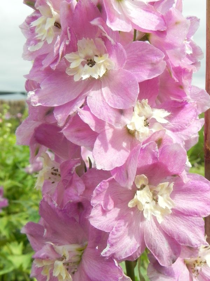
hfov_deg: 28.0
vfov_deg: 36.8
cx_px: 105
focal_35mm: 52
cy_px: 140
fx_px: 421
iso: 160
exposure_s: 1/250
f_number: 8
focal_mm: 9.2
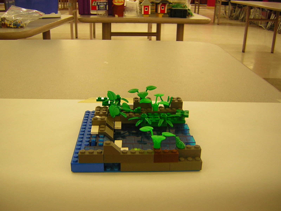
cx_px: 140
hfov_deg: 51.4
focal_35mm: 36
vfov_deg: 39.7
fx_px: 292
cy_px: 106
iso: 50
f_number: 2.6
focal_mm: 4.7
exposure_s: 1/6.7
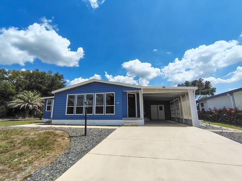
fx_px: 112
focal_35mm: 16
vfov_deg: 78.1
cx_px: 121
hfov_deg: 94.5
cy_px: 90
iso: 100
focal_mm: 2.13
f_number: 2.2
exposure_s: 1/1988
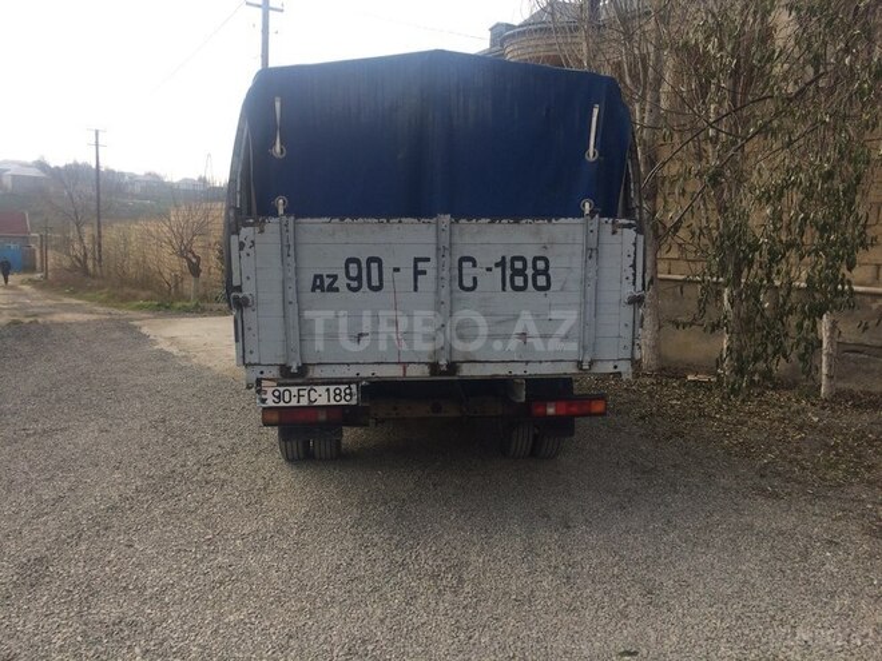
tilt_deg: -7.2
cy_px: 330
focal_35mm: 29
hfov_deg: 61.7
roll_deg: +0.6
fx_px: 739
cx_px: 441
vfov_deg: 48.2
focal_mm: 4.15
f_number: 2.2
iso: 32
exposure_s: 1/1026
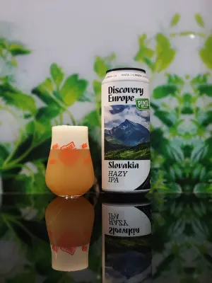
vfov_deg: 39.7
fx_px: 392
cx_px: 106
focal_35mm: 48
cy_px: 142
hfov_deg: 30.3
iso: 1121
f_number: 1.9
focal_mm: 7.1
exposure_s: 1/100
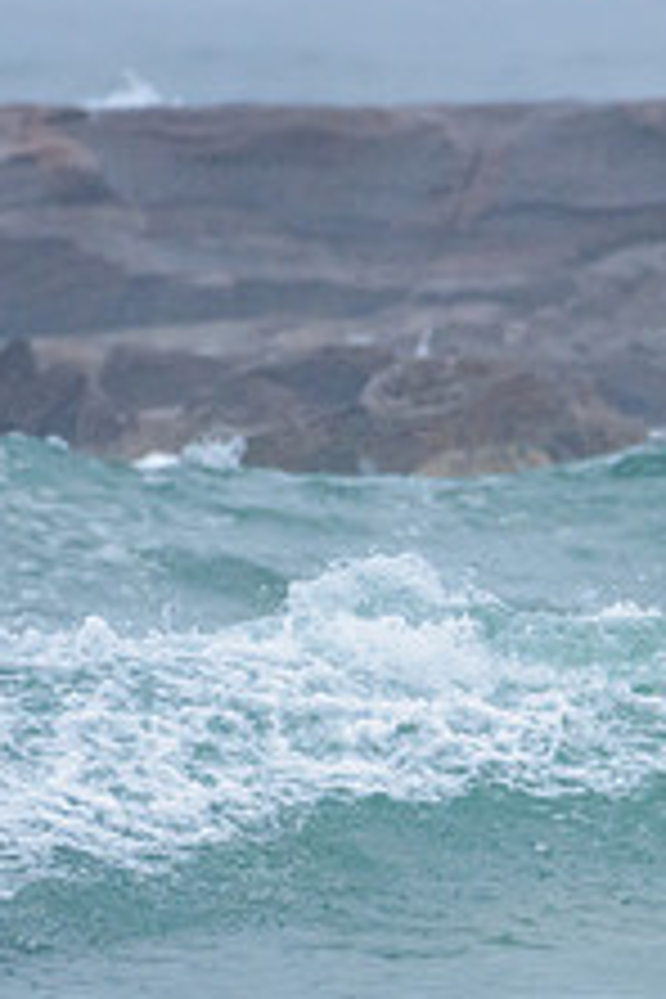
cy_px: 766
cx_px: 870
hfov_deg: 0.9
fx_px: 44563
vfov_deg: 1.3
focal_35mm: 1606
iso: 1400
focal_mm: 500
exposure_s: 1/1250
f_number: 5.6
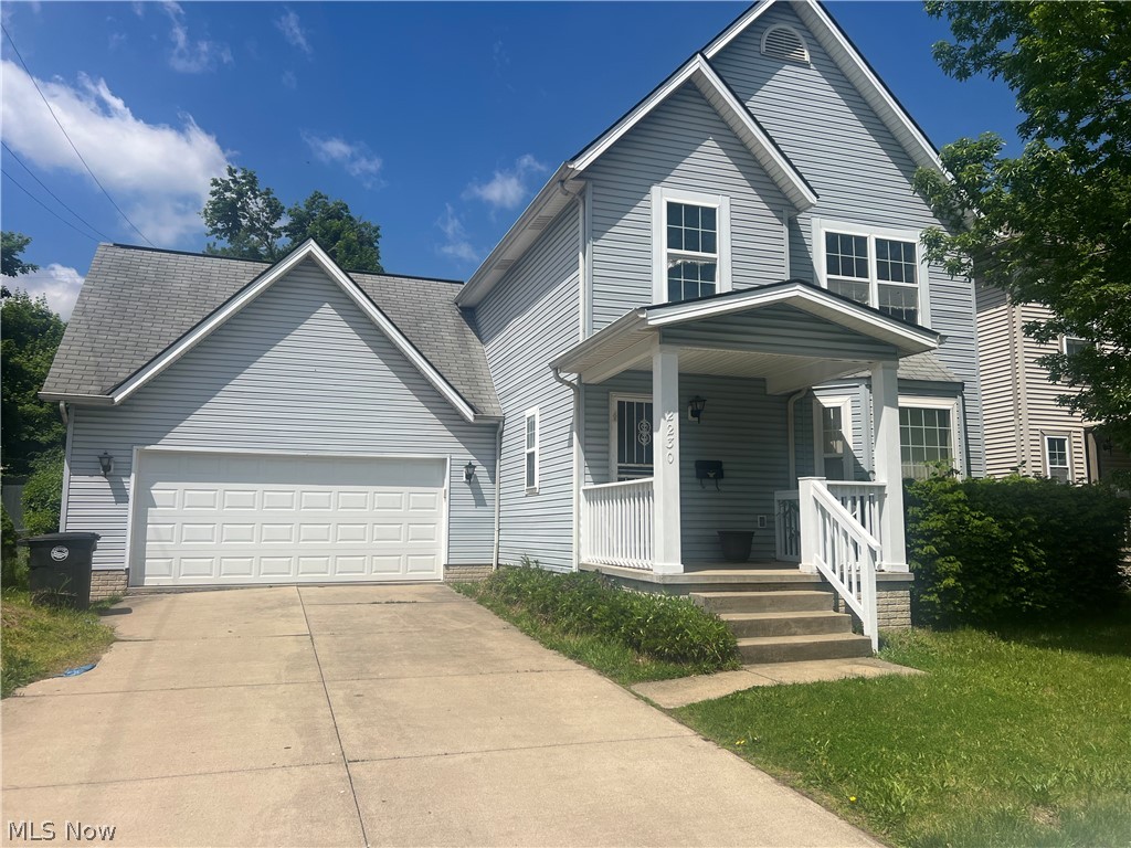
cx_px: 566
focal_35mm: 26
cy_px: 424
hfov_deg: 67.3
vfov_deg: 53.1
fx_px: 849
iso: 50
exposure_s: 1/8000
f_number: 1.5
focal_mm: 5.7
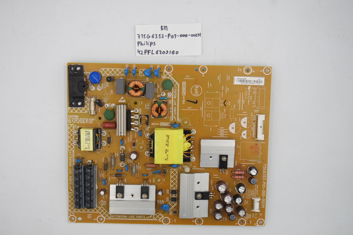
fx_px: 422
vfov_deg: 31.2
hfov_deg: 45.4
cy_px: 118
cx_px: 176
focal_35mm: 43
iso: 160
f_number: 5.6
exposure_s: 1/100
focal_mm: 16
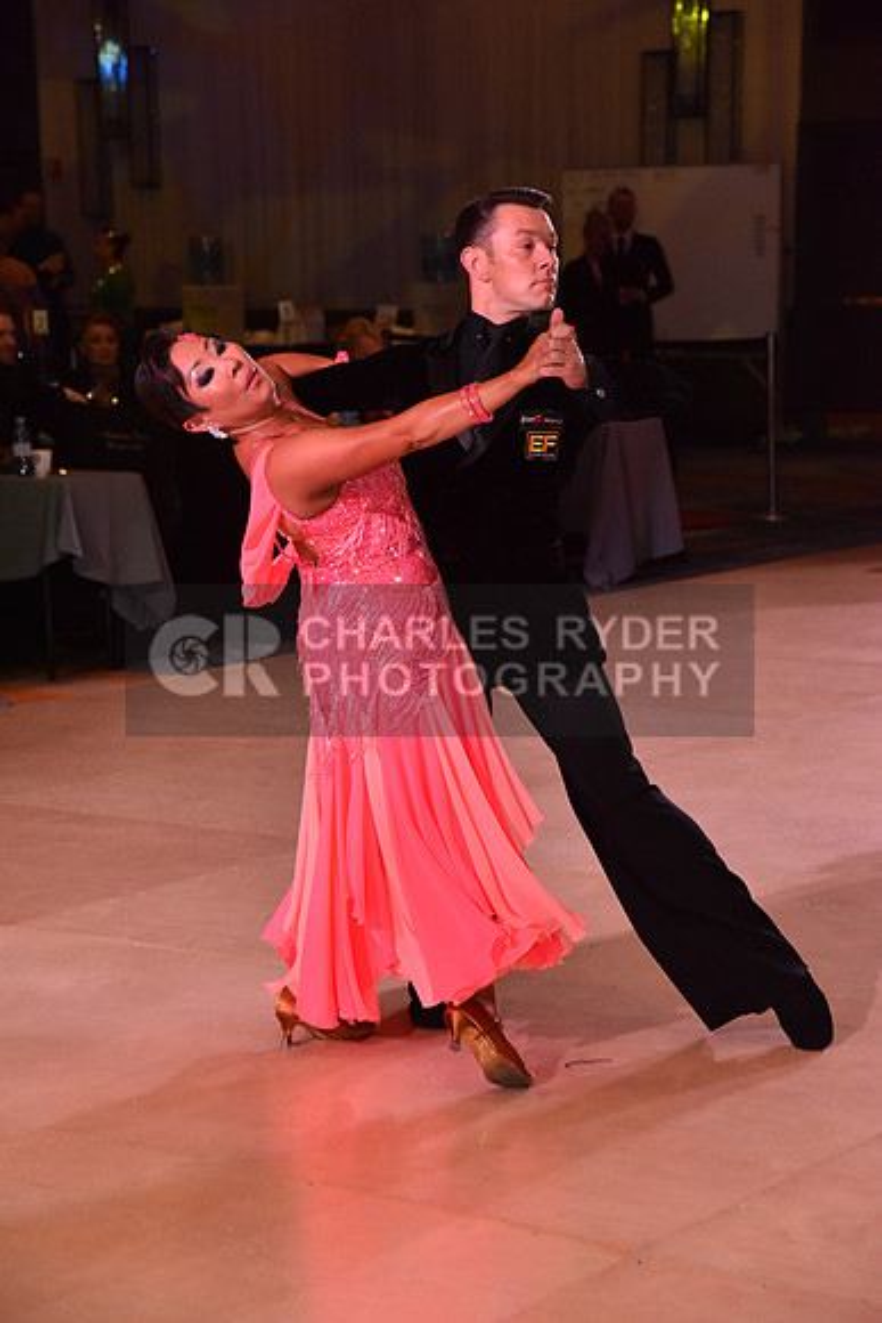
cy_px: 662
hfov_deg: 13.0
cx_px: 441
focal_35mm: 105
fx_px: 3856
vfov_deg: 19.5
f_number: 6.3
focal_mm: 105
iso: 2500
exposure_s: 1/320
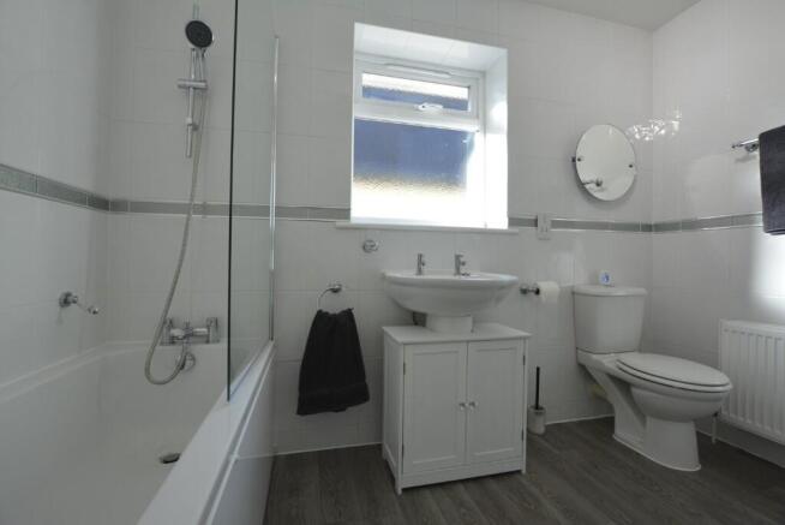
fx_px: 327
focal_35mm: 15
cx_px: 392
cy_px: 262
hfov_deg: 100.4
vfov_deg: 77.4
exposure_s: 1/60
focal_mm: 10
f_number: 5.6
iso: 500
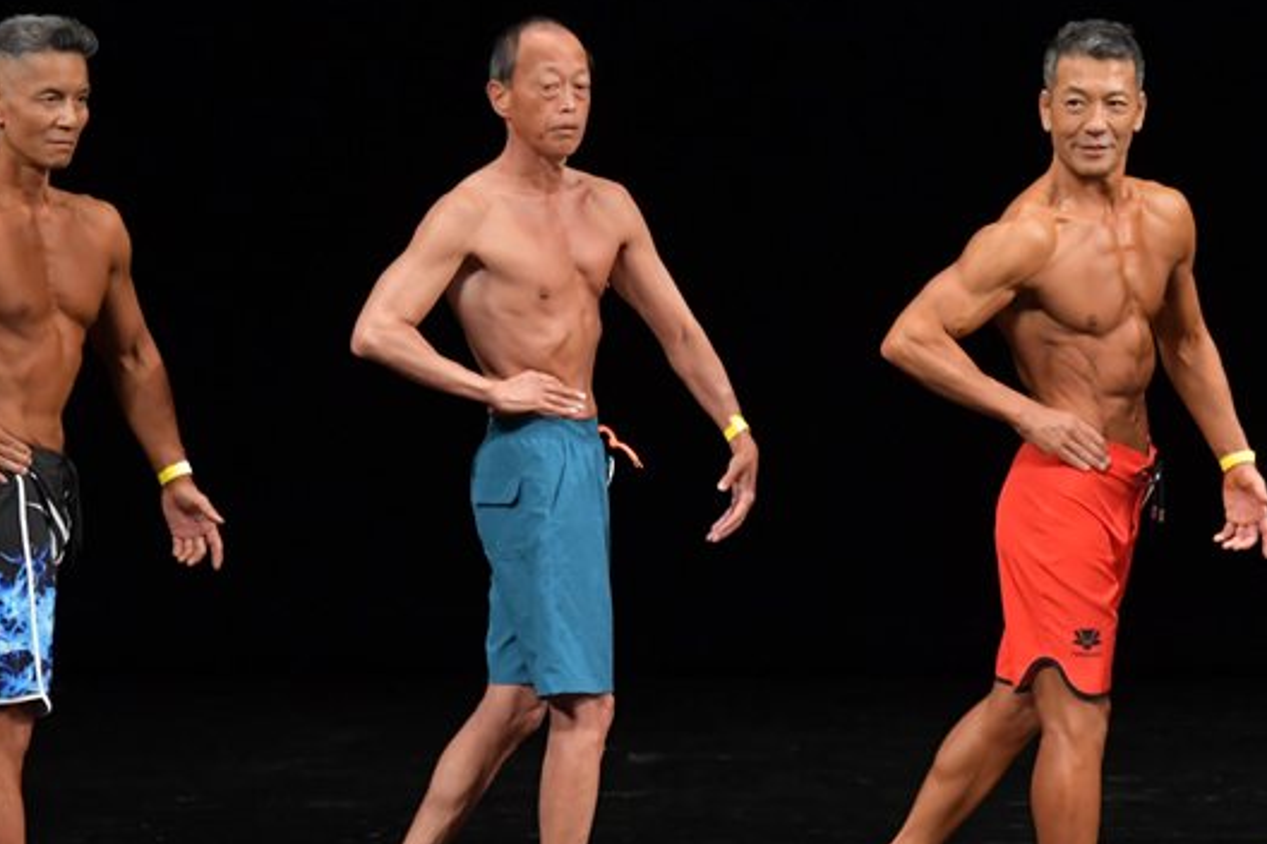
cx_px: 798
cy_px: 487
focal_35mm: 374
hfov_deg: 5.5
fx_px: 13162
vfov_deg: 3.7
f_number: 5.6
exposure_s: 1/400
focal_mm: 170
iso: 3200
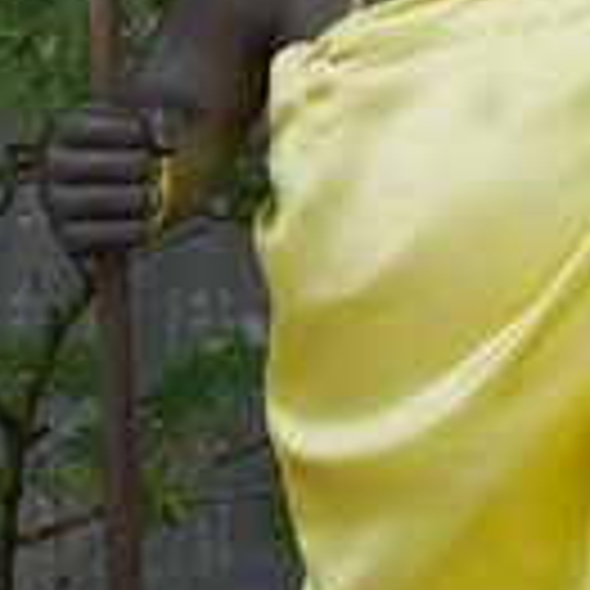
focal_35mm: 162
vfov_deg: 10.8
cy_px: 450
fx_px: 3124
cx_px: 817
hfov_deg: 10.5
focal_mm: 20
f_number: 7.1
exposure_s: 1/200
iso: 200
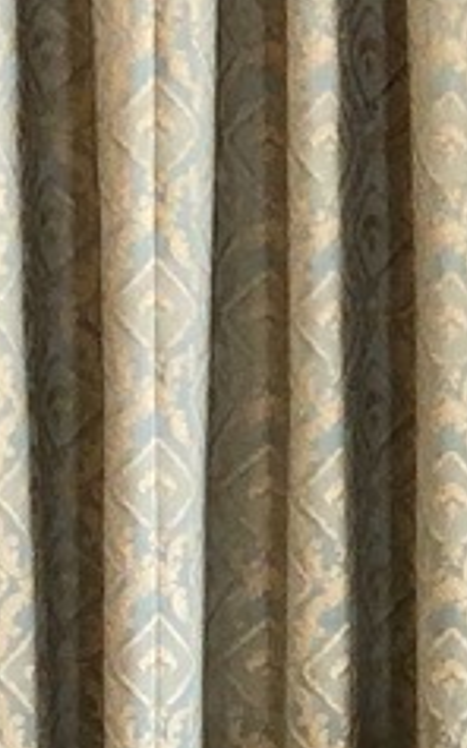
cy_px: 862
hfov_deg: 4.9
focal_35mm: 252
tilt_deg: -3.2
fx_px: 5135
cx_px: 1622
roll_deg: +0.4
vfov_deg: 8.3
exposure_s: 1/17
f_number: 1.8
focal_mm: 4
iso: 64
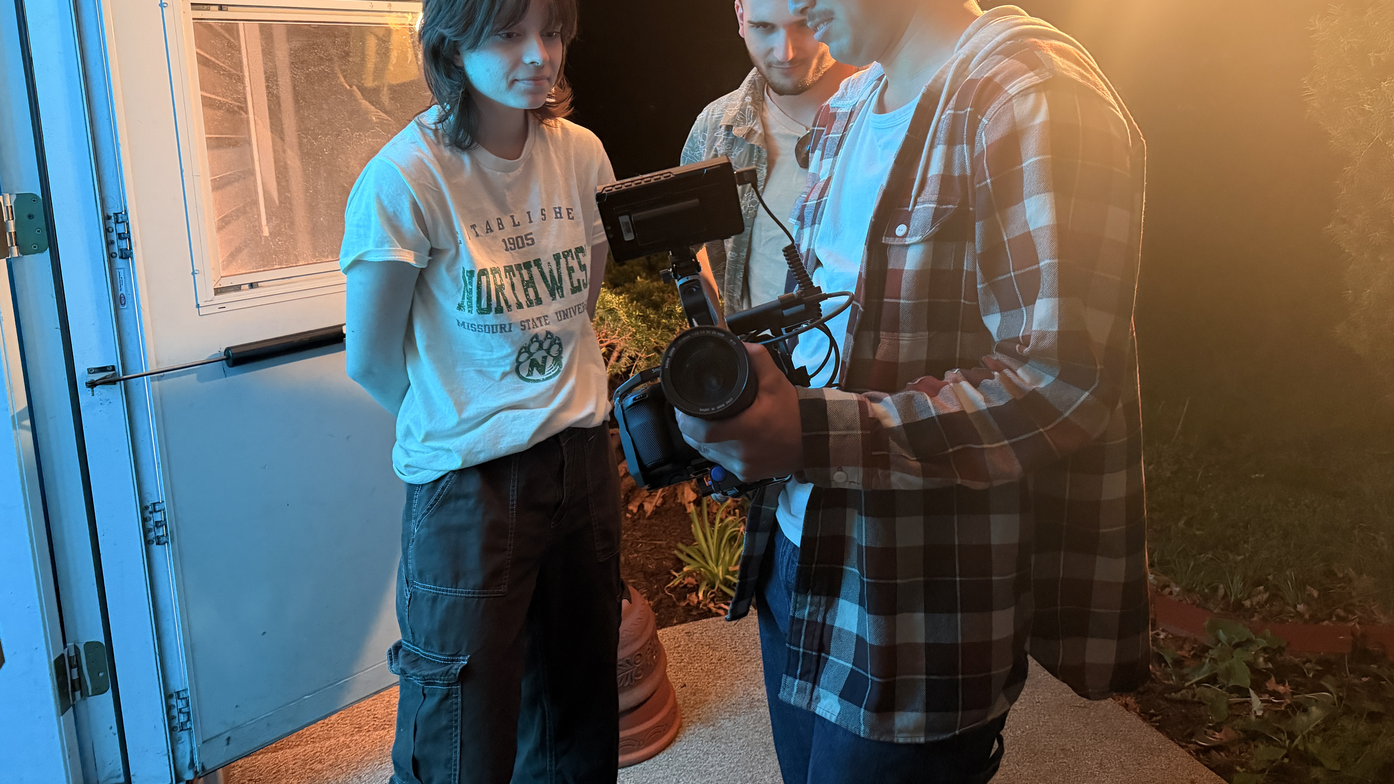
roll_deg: +5.1
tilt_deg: -7.5
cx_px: 688
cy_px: 249
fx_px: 998
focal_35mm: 27
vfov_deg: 42.2
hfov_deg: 69.9
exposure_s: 1/33
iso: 1000
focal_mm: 6.76
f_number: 1.78
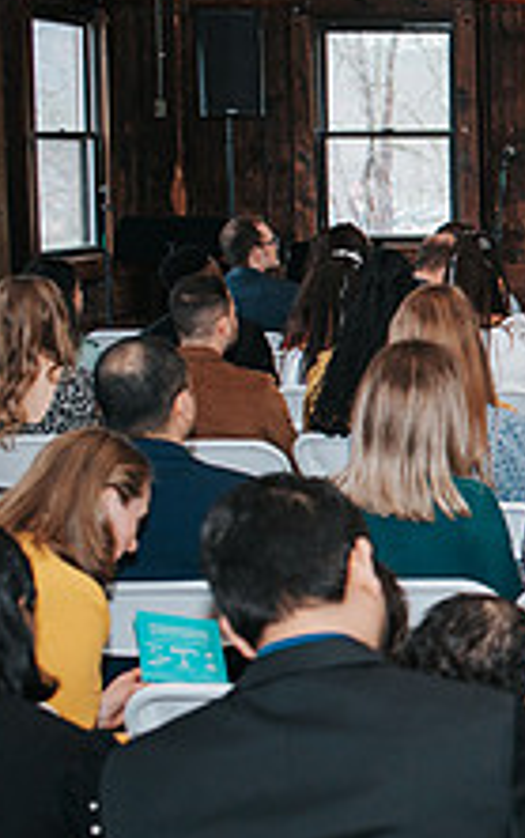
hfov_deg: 12.6
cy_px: 336
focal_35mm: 93
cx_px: 1008
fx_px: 2126
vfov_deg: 22.3
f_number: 3.2
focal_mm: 35
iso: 1000
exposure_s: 1/200
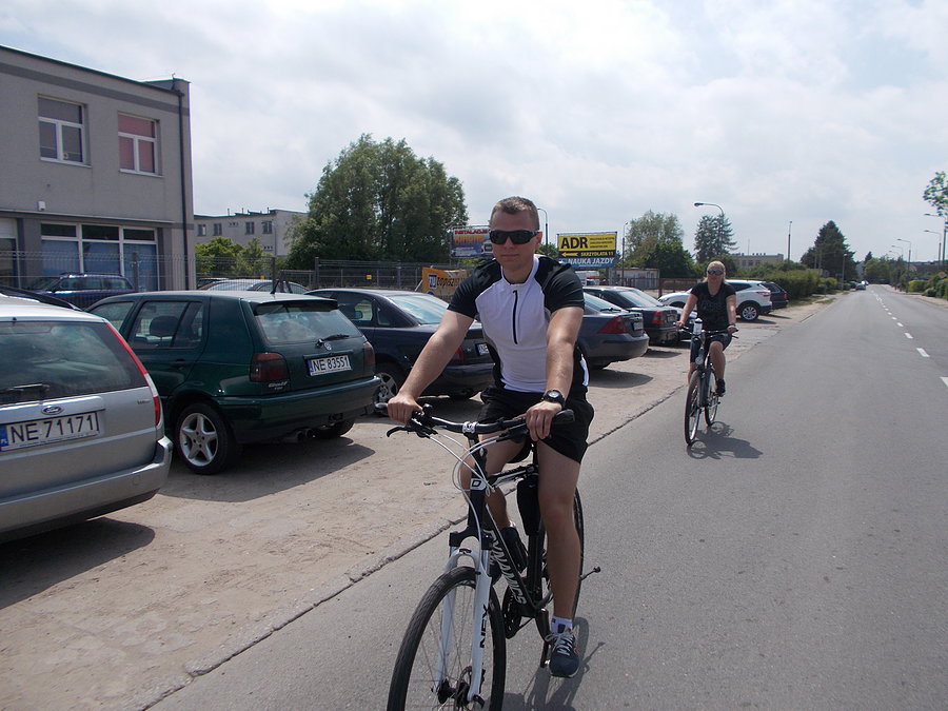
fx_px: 712
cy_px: 356
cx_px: 474
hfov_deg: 67.3
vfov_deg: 53.1
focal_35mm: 26
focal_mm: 4.6
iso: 80
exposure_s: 1/250
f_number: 8
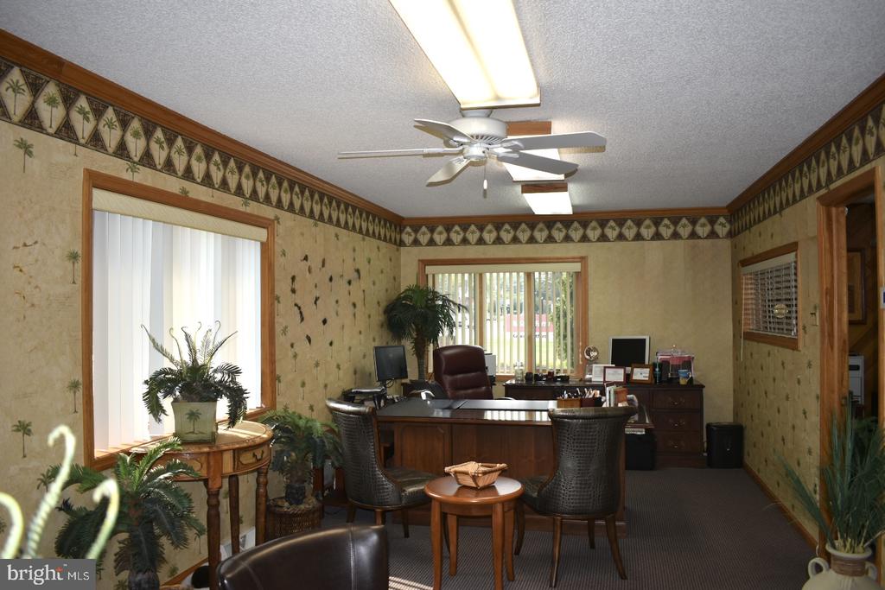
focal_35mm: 27
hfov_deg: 67.4
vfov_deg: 47.9
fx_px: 664
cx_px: 442
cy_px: 295
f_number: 3.5
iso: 100
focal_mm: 18
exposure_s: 1/125
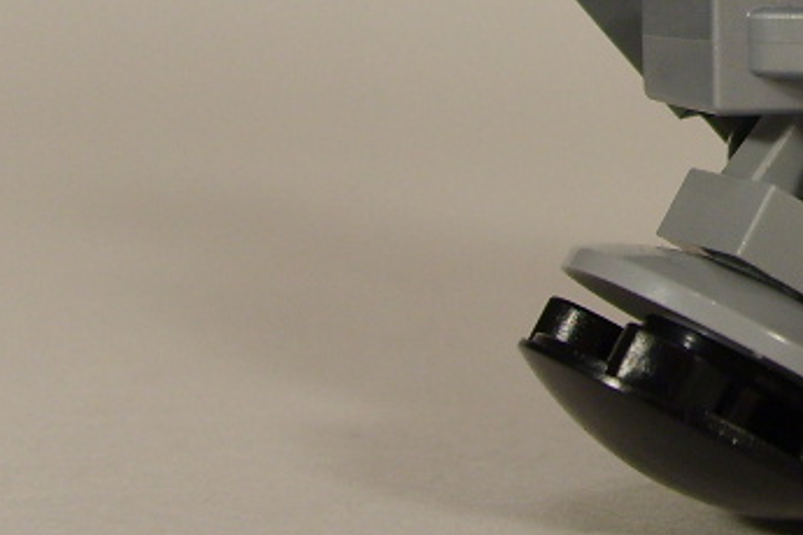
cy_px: -84
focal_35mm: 108
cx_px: 1066
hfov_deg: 17.6
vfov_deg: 12.4
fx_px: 2409
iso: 50
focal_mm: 5.8
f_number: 2.8
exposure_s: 1/45
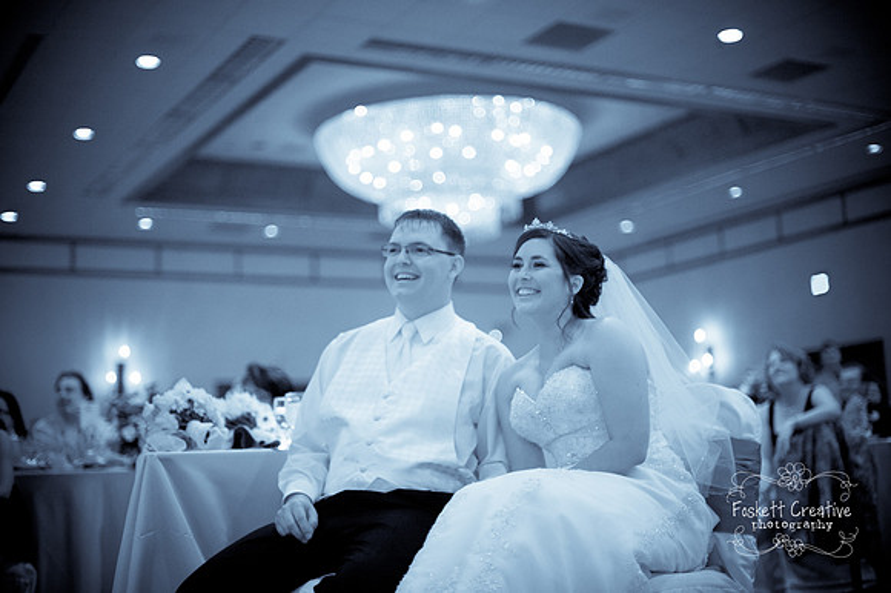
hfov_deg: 39.6
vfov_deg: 27.0
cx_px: 446
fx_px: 1237
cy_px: 296
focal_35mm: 50
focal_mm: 50
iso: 4000
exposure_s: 1/60
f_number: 1.4
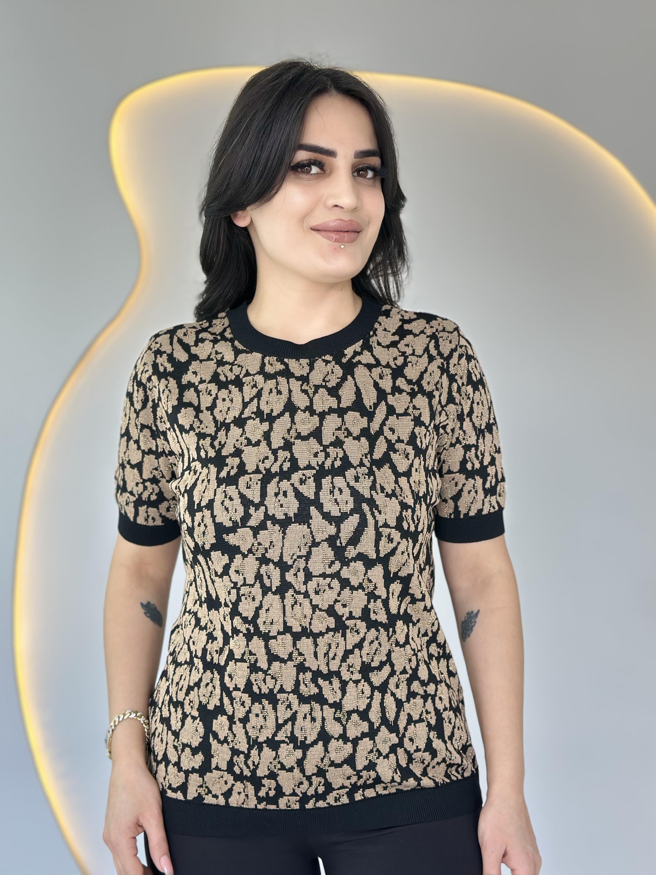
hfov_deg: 30.3
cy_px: 438
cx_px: 328
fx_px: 1213
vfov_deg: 39.7
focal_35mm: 48
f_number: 1.78
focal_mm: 6.86
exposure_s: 1/107
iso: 64
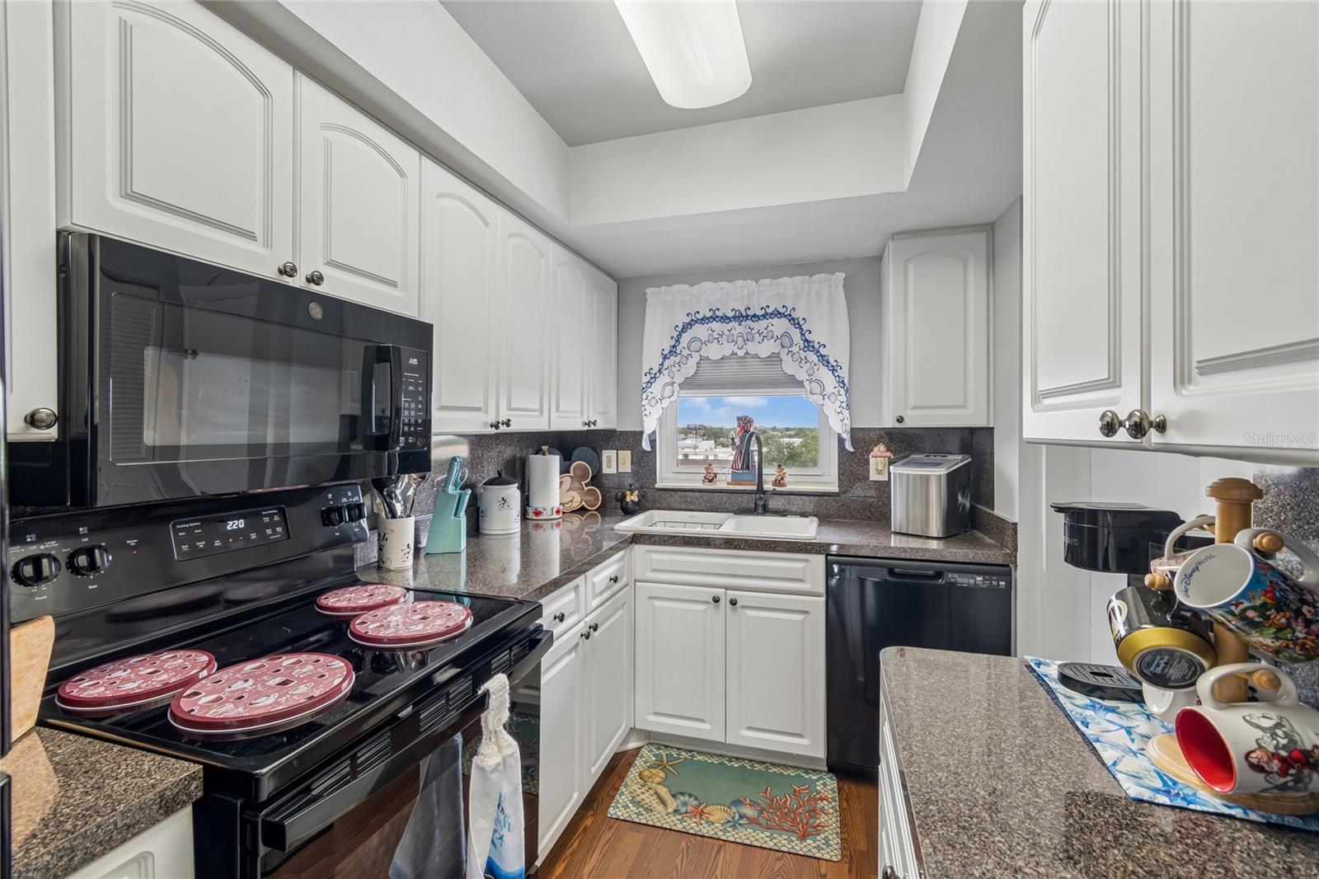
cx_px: 660
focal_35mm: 15
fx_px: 549
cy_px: 440
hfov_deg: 100.4
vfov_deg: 77.3
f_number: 7.1
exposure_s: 1/8
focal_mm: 10
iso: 100
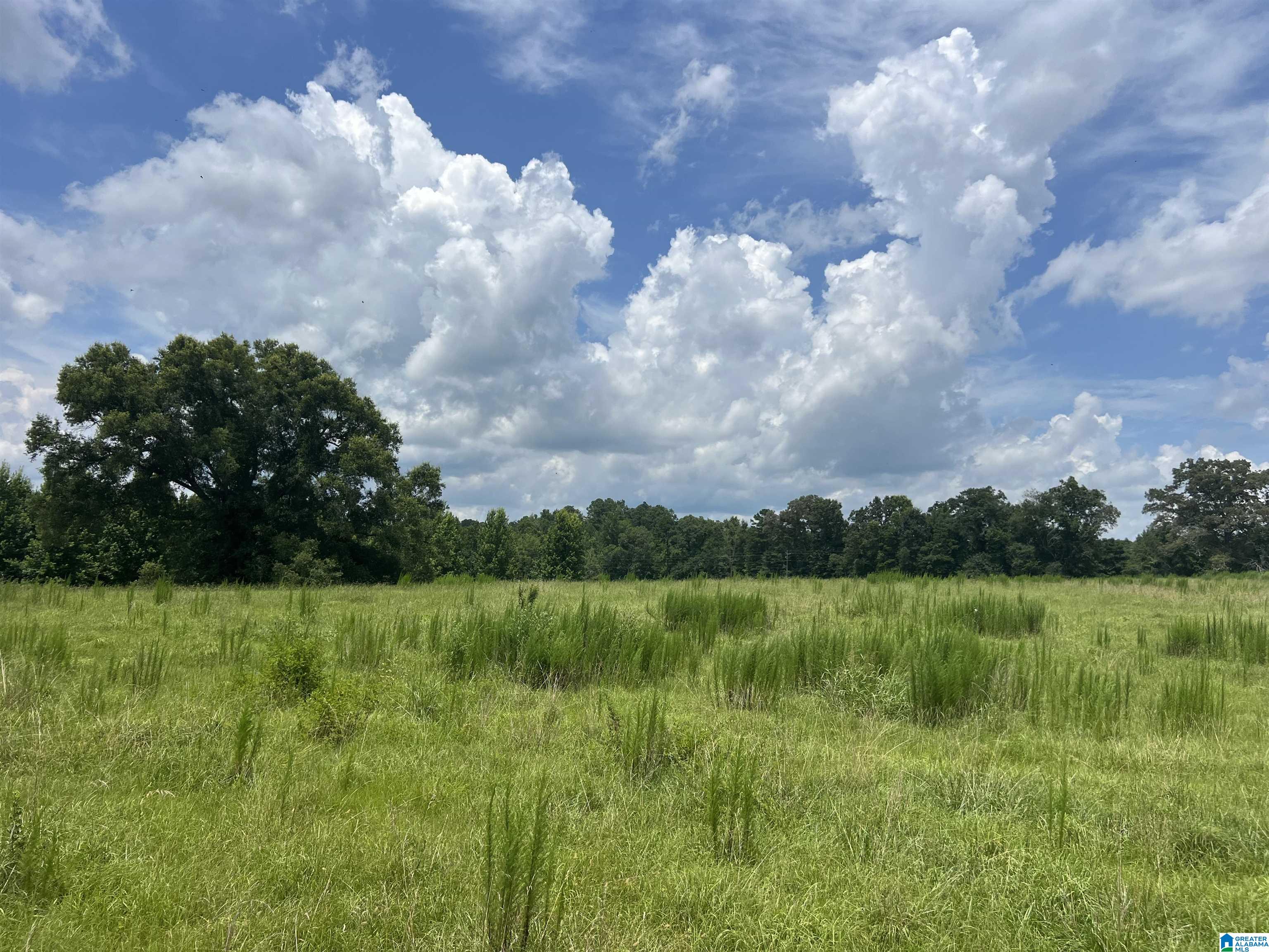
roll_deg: -3.2
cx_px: 634
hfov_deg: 67.3
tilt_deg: +7.3
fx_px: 953
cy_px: 476
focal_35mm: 26
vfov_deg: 53.1
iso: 50
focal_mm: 5.7
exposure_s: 1/8000
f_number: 1.5
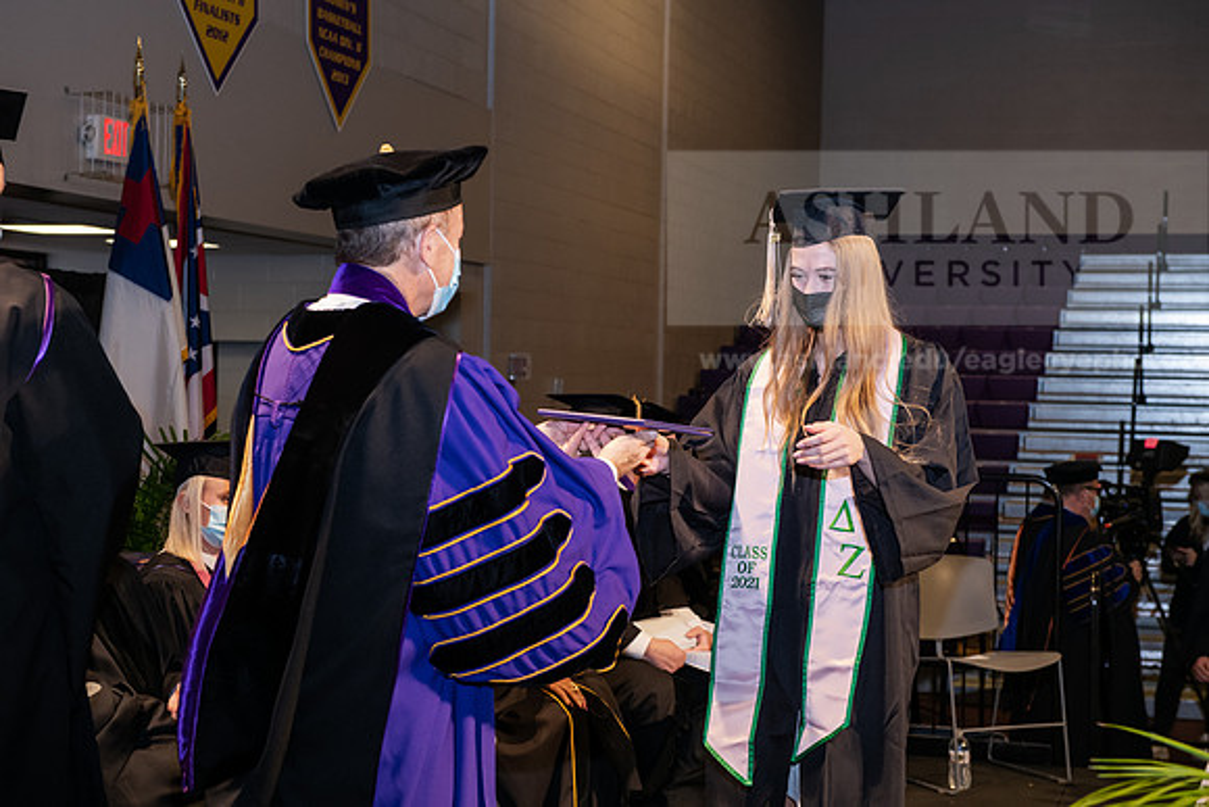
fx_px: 2083
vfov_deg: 21.9
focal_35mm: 62
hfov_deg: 32.4
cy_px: 404
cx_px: 604
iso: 1600
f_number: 6.3
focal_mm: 62
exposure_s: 1/200
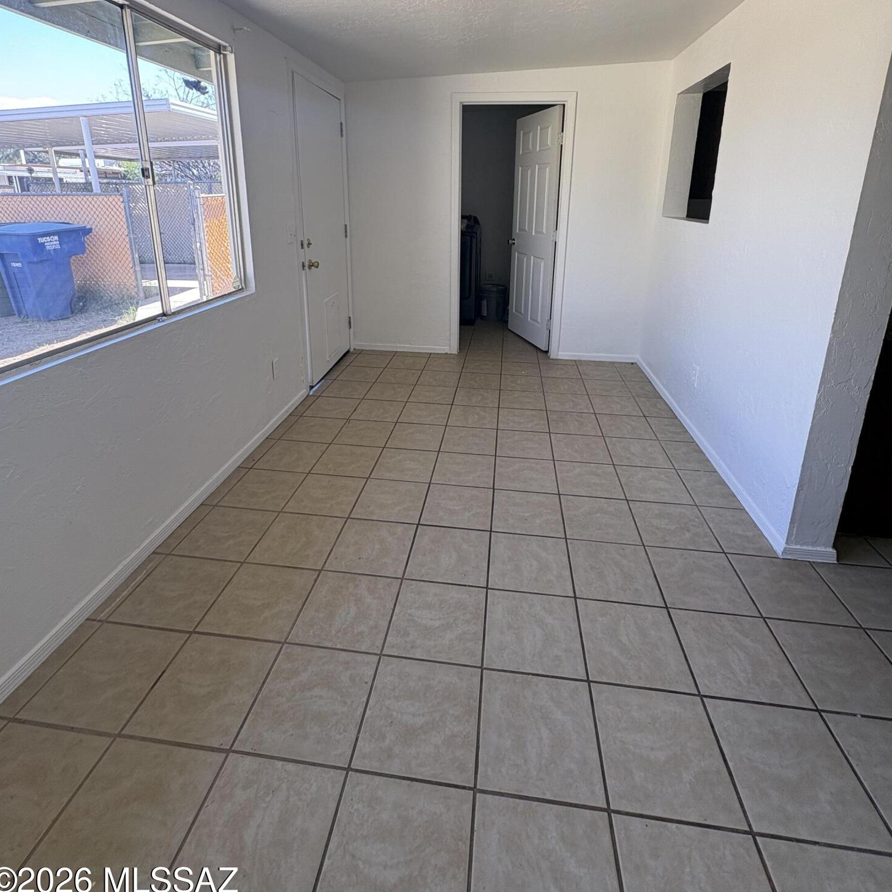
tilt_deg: -12.5
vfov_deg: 82.1
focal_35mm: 17
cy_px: 324
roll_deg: -2.4
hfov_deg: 84.0
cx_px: 447
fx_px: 496
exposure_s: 1/99
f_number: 2.2
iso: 64
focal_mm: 2.22
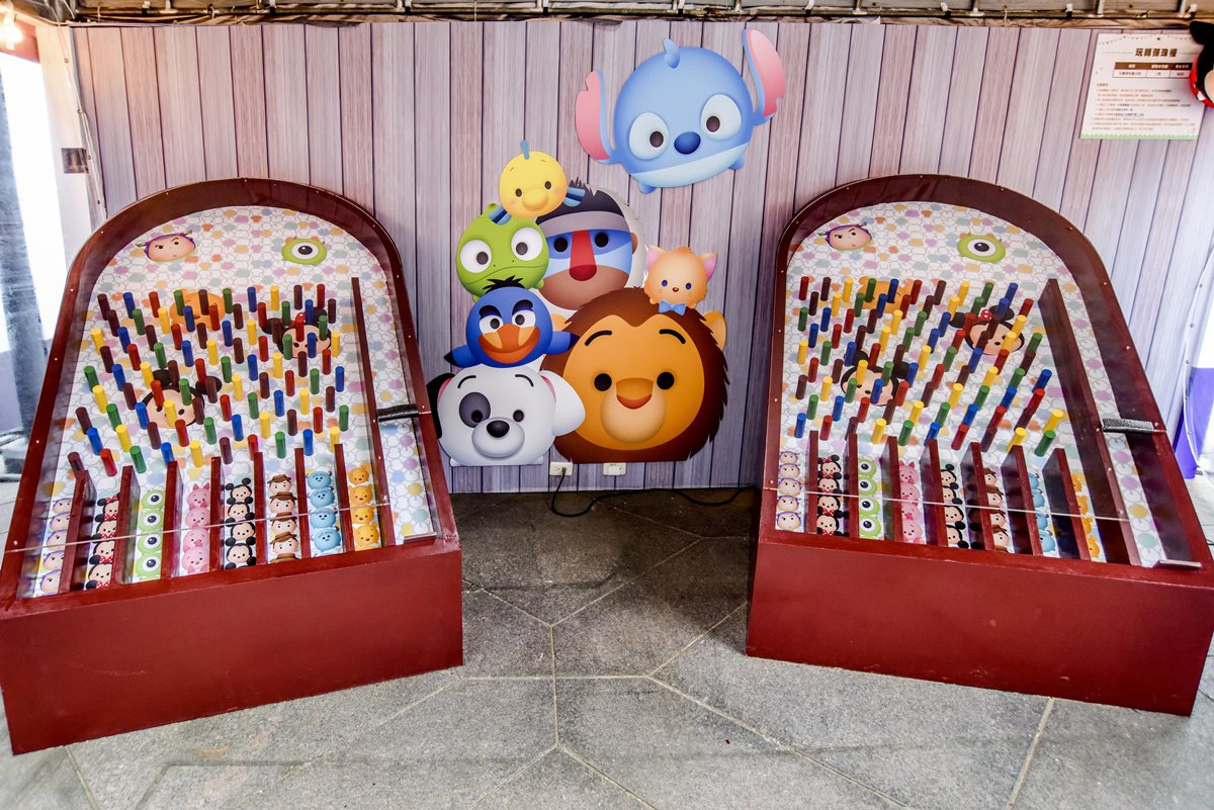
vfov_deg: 59.5
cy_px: 405
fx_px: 708
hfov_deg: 81.2
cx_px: 607
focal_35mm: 21
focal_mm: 21
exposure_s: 1/90
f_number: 8
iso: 1000
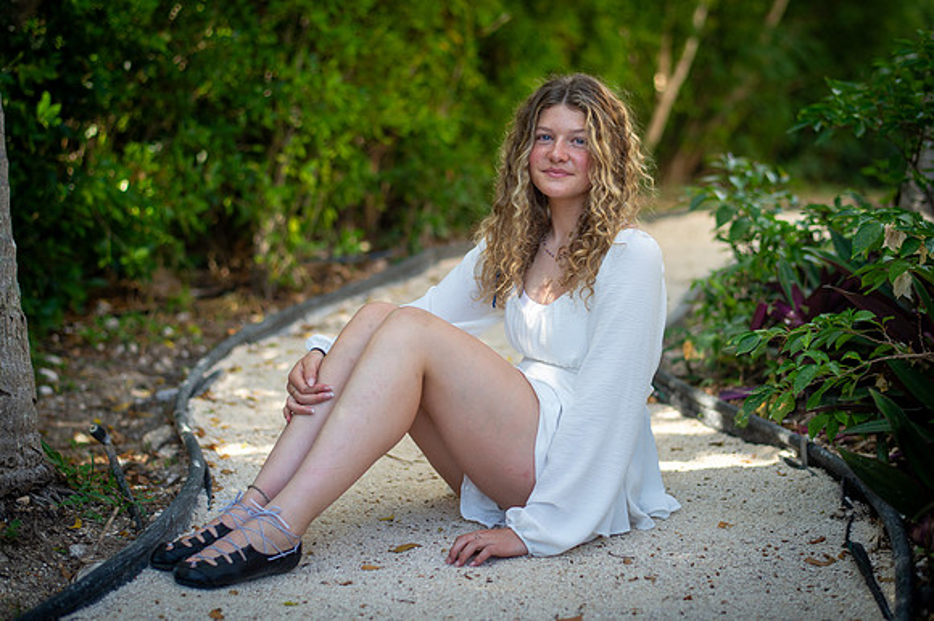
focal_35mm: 58
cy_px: 310
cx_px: 467
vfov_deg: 23.4
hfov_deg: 34.5
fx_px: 1504
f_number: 2.2
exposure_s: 1/500
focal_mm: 58
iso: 400
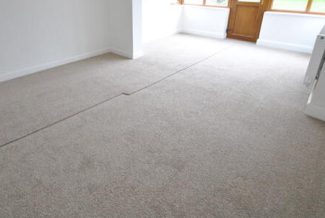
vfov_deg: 55.6
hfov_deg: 77.9
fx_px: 199
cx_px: 136
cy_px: 65
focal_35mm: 22
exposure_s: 1/30
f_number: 4
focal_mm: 10
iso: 200
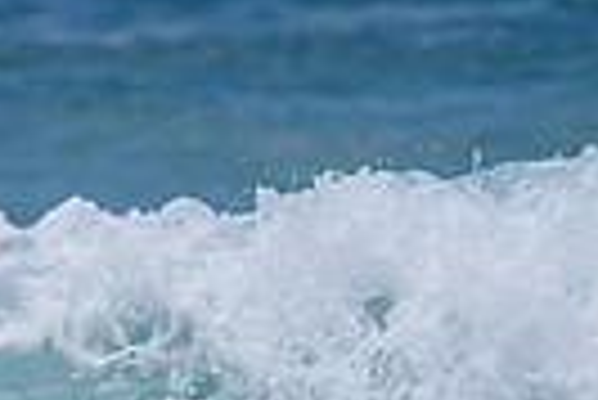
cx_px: 442
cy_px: 577
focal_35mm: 2677
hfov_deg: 0.8
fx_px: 44516
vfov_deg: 0.5
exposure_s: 1/2000
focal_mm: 500
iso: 125
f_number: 5.6
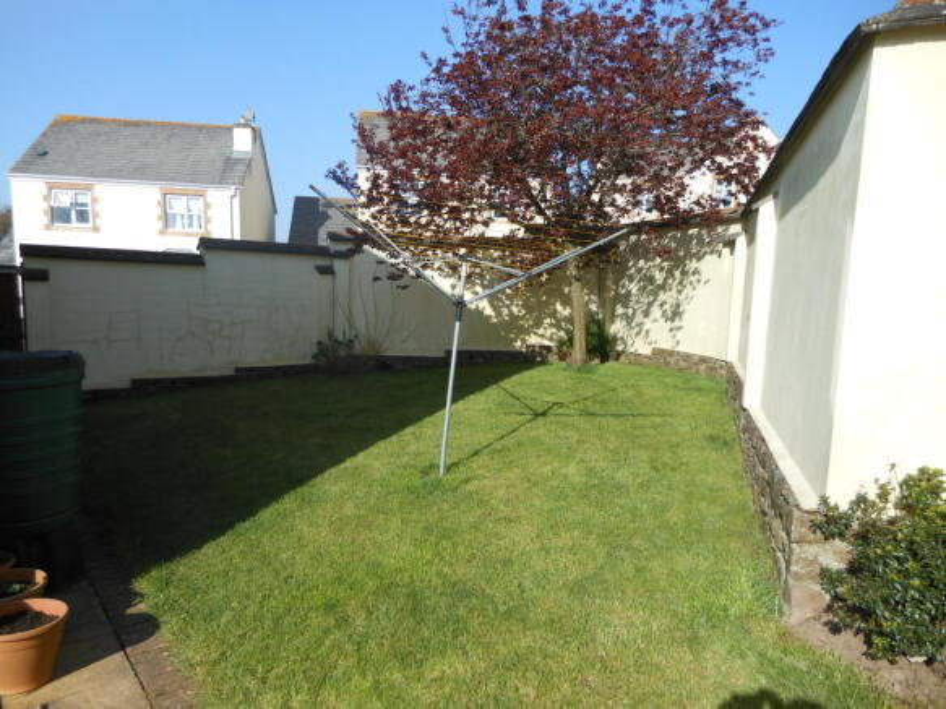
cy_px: 354
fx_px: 683
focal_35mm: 25
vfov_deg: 54.9
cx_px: 473
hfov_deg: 69.4
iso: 80
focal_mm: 4.5
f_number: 3.2
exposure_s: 1/800
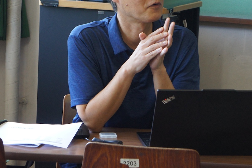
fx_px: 1077
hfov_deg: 13.3
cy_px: 59
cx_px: 130
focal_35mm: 154
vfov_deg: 8.9
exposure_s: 1/100
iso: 1000
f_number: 5.6
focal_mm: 55
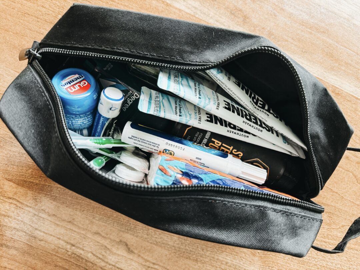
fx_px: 250
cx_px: 180
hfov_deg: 71.6
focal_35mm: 24
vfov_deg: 56.8
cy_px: 135
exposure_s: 1/100
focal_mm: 6.76
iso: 200
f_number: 1.8
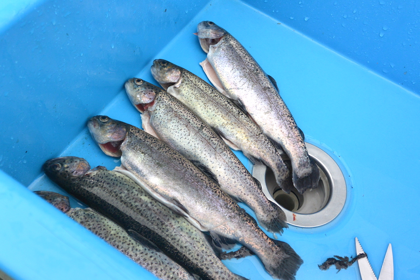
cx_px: 210
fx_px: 432
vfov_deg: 36.0
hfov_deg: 51.9
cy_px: 140
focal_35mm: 37
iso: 180
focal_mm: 14
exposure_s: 1/250
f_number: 4
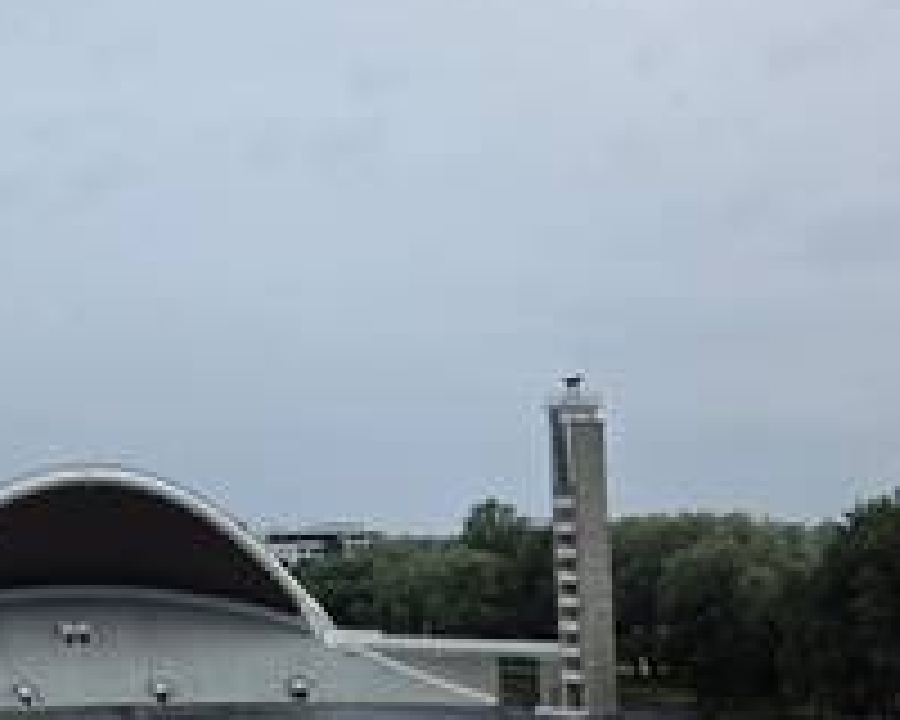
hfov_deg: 32.6
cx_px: 50
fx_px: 1438
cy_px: 495
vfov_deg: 27.9
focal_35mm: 54
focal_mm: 5.4
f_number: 1.8
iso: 80
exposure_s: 1/3892
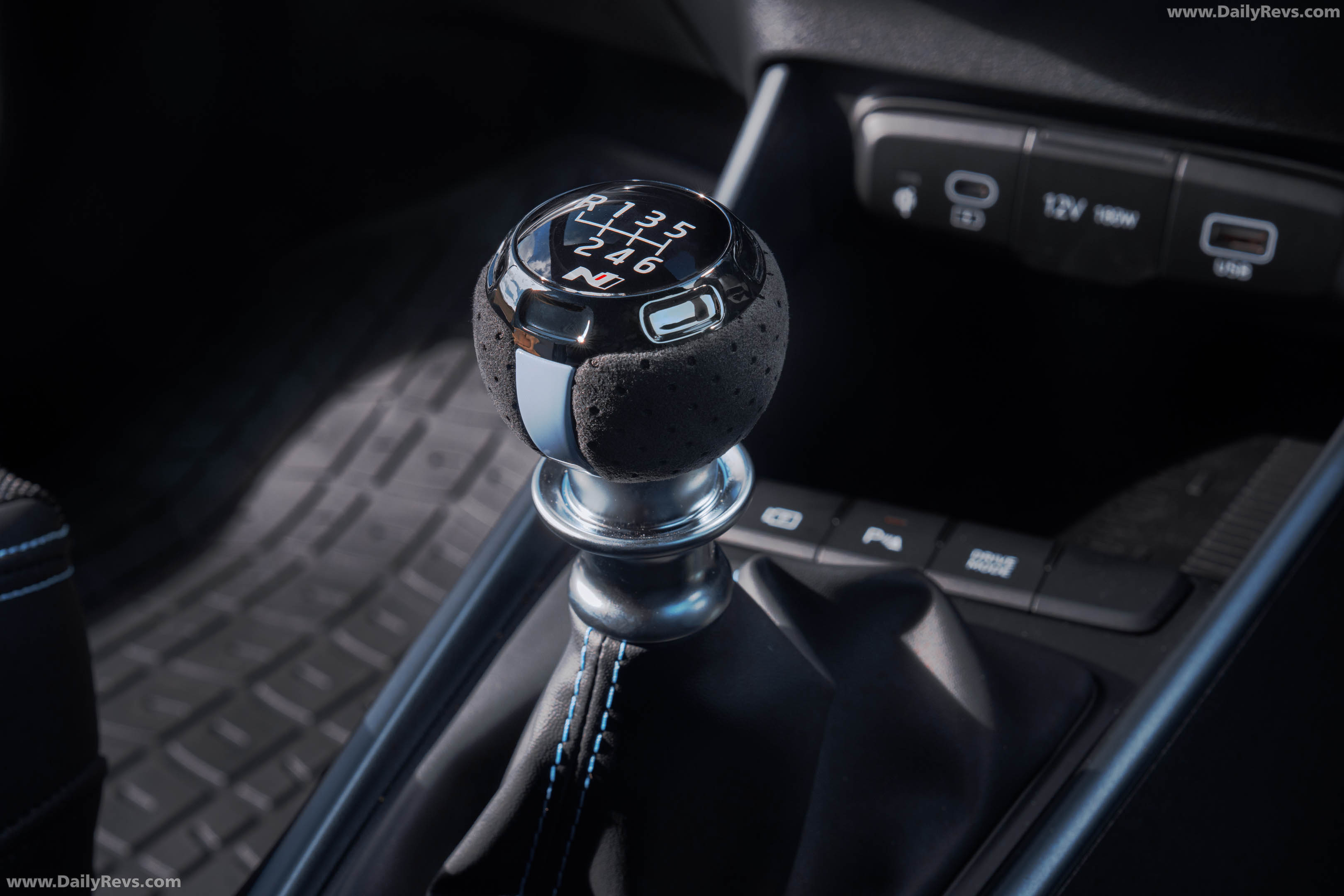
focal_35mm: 57
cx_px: 672
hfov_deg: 35.1
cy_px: 448
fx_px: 2128
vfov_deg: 23.8
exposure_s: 1/40
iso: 400
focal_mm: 57
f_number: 13
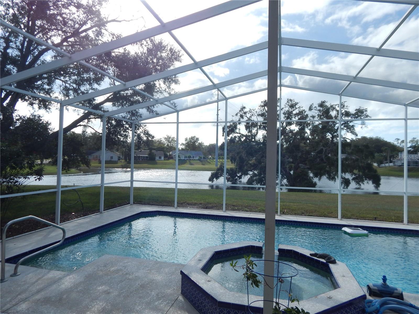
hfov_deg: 76.4
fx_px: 266
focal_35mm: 22
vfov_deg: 61.1
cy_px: 157
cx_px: 210
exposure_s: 1/400
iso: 125
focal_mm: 4
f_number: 6
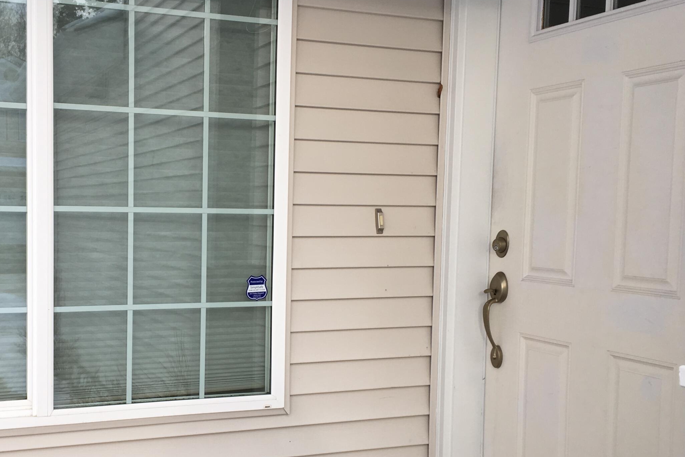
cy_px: 269
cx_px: 218
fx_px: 837
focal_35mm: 44
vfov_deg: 30.5
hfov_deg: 43.7
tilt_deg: -3.3
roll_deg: +0.7
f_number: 2.2
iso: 25
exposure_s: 1/190
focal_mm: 4.15
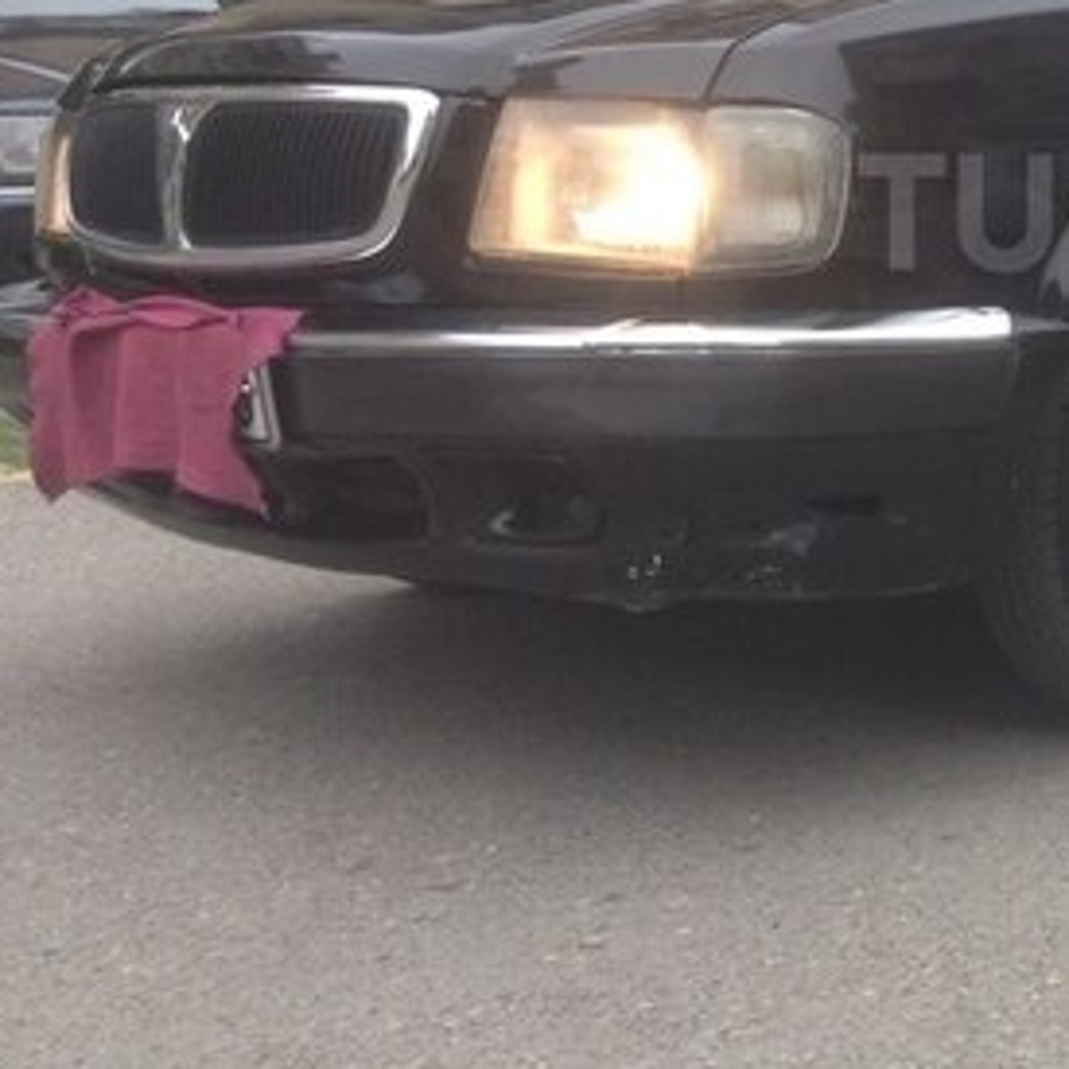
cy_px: 212
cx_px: 1256
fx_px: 2446
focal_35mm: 70
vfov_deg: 24.3
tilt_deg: -2.3
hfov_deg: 22.8
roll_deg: +2.8
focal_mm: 4.12
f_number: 2.4
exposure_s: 1/152
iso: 50
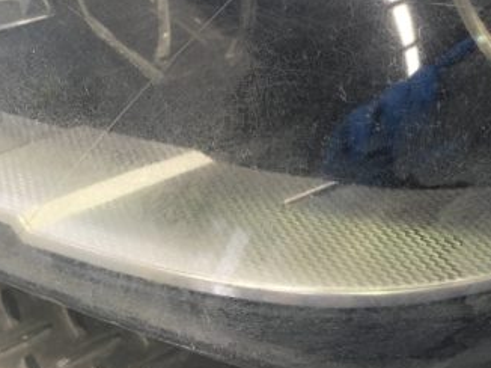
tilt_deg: -34.7
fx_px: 695
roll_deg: +4.5
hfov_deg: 38.4
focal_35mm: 49
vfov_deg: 29.3
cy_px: 111
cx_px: 337
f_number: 2.2
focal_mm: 4.15
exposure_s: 1/30
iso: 32
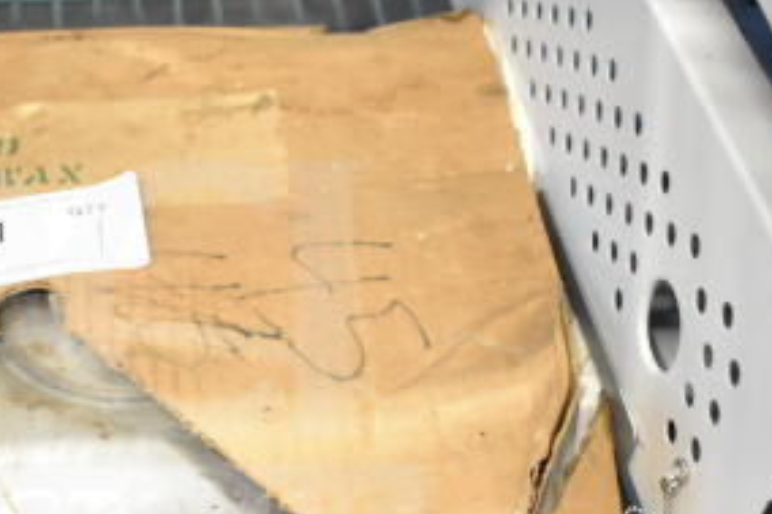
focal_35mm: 71
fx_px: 1522
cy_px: 377
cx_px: 117
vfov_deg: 19.1
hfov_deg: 27.7
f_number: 3.8
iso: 3200
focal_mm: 22
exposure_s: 1/30
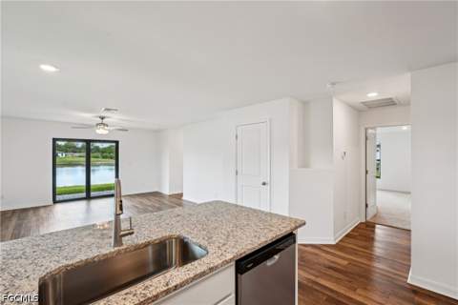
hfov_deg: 96.7
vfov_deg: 73.7
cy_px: 152
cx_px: 229
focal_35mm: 16
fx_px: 204
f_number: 8
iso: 400
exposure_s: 1/30
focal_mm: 16
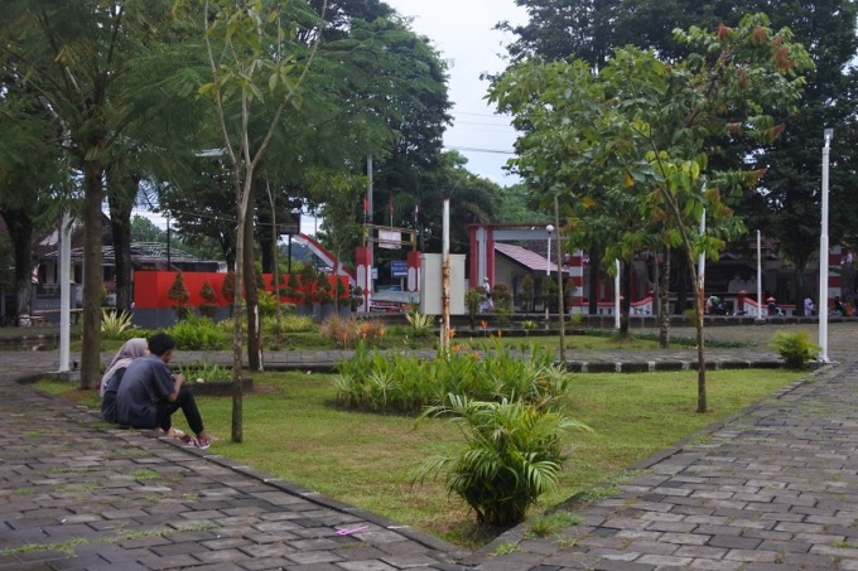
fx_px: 1096
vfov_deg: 29.2
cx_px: 429
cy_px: 286
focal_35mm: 46
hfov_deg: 42.8
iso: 1000
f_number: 4.5
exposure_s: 1/125
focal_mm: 17.2
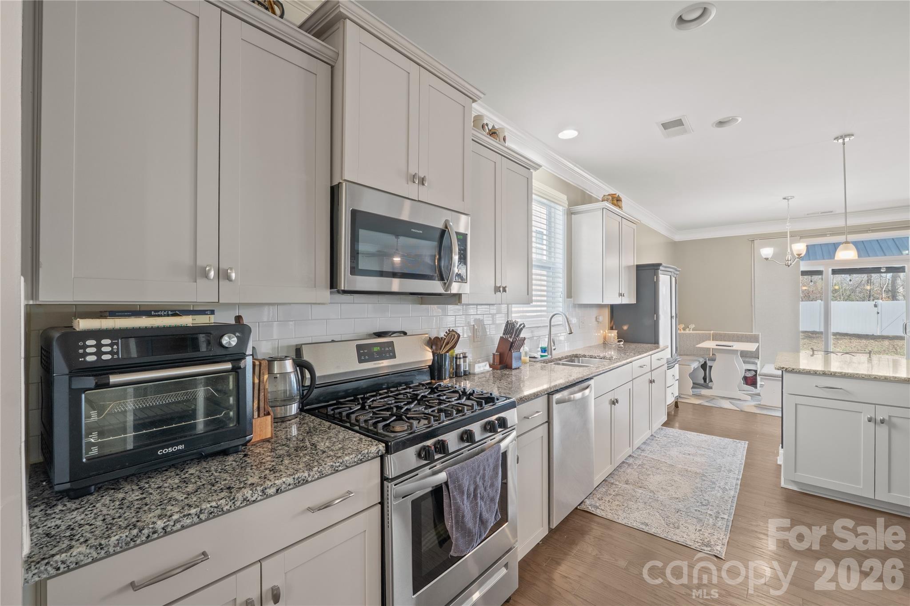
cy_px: 303
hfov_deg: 100.4
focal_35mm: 15
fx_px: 379
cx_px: 455
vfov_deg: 77.3
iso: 400
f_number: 8
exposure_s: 1.3
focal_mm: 10
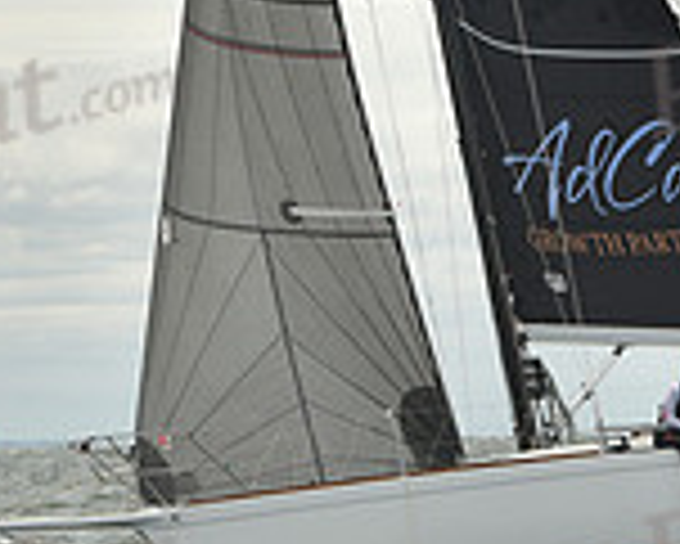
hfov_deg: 7.6
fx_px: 5095
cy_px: 317
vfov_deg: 6.1
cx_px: 414
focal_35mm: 253
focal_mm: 70
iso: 250
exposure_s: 1/800
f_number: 10
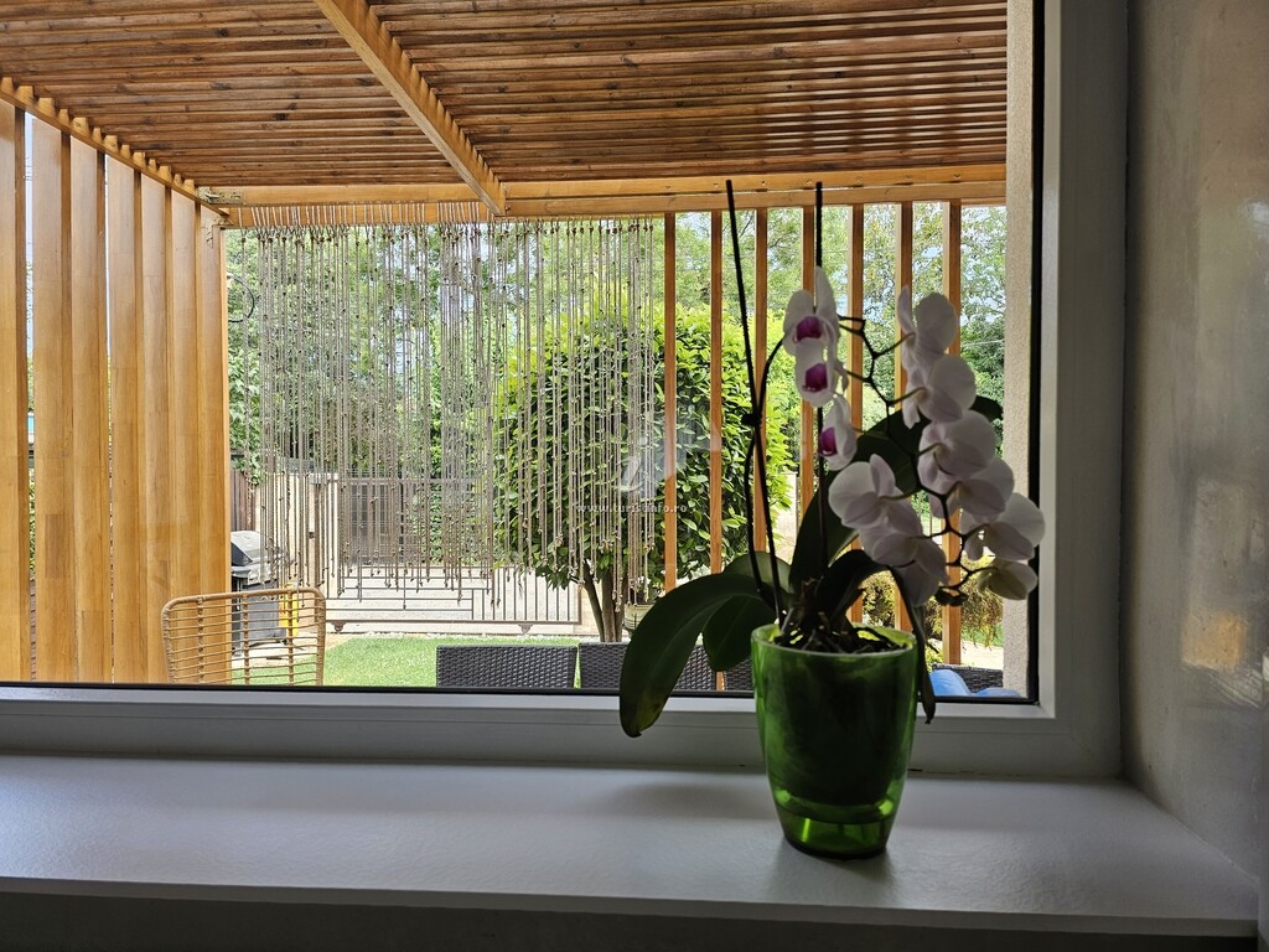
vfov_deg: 58.9
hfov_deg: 73.9
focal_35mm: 23
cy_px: 476
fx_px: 843
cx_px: 634
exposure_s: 1/100
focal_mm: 6.3
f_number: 1.7
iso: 25
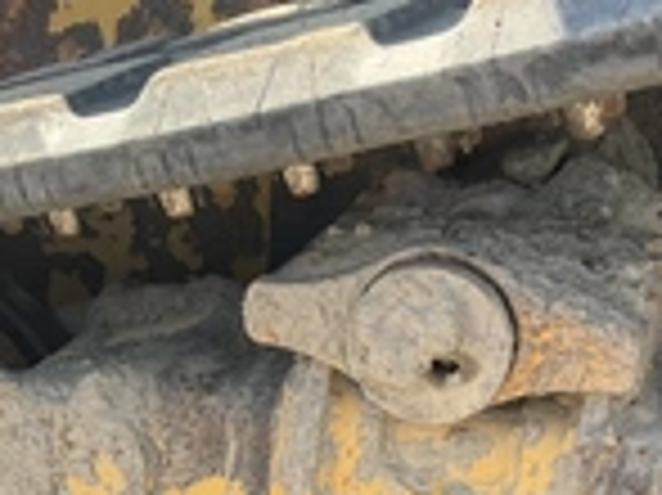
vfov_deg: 17.9
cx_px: 180
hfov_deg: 24.5
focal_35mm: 79
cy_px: 558
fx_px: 1510
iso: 20
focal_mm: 3
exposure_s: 1/141
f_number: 1.8
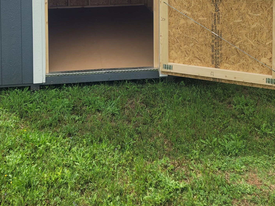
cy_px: -37
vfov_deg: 27.4
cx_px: 122
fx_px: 373
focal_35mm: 47
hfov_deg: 40.4
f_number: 1.8
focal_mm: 5.4
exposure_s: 1/2346
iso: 40
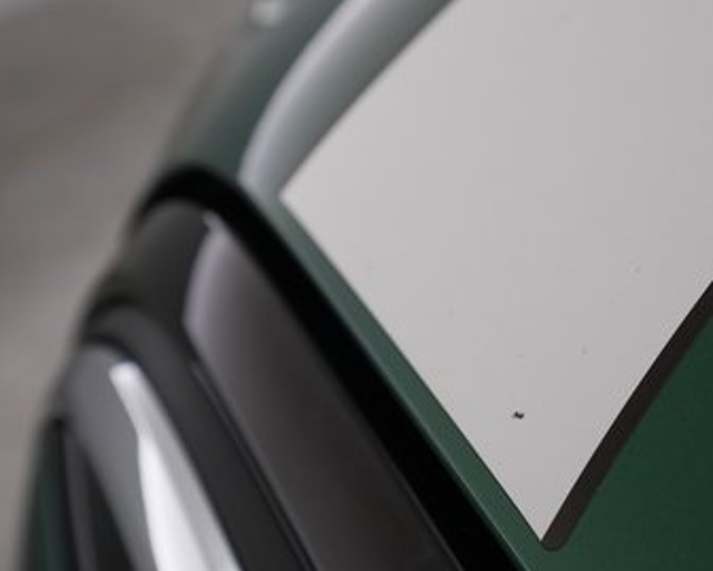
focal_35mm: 50
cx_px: 422
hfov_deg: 37.2
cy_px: 246
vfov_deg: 30.2
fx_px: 1055
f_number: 4.5
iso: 1000
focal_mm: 28
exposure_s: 1/100
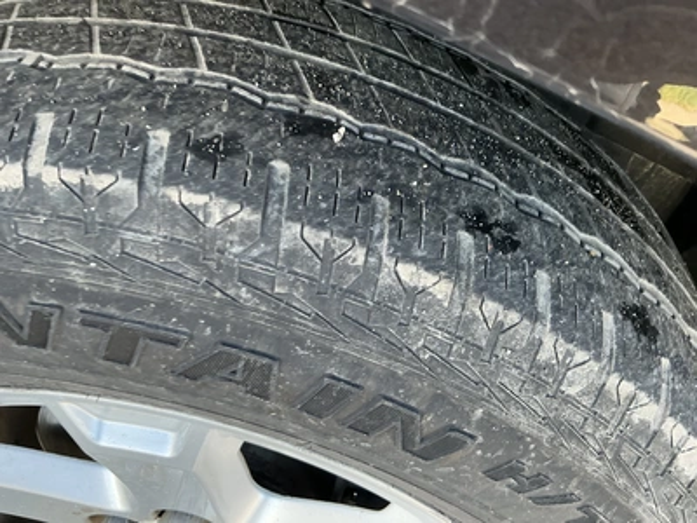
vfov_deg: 49.7
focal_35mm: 28
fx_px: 564
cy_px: 262
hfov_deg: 63.4
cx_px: 348
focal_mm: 3
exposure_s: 1/86
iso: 64
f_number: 1.8
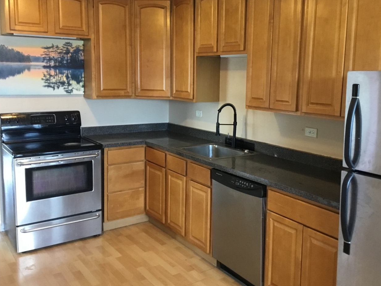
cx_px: 212
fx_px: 396
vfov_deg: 39.6
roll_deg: -1.5
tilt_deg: -7.9
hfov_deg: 51.2
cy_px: 127
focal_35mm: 36
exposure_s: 1/30
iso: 160
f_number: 2.4
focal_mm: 3.3
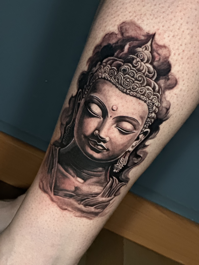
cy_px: 132
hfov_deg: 19.1
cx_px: 100
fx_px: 590
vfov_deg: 25.3
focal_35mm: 77
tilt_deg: -12.9
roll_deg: -27.3
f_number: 2.8
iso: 1250
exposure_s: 1/15
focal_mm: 9
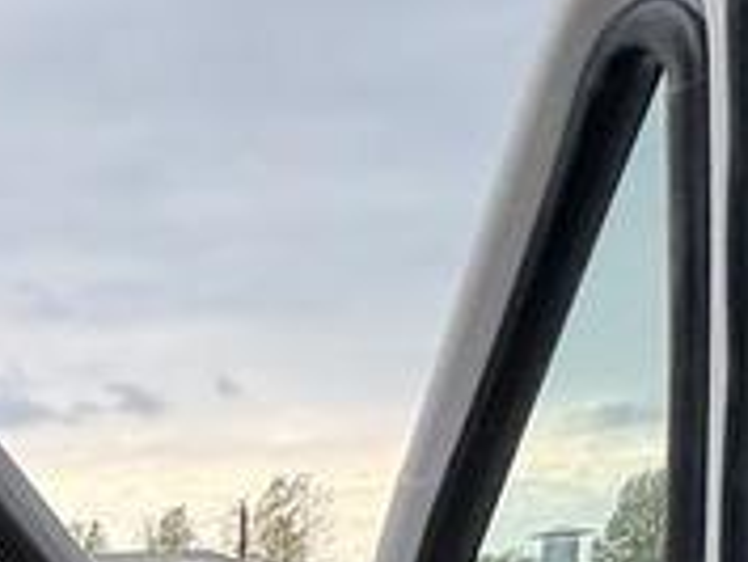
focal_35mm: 71
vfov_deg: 17.6
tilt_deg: -7.0
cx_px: -579
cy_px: 942
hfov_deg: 20.2
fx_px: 1535
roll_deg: +3.1
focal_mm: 2.22
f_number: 2.2
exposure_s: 1/344
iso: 64
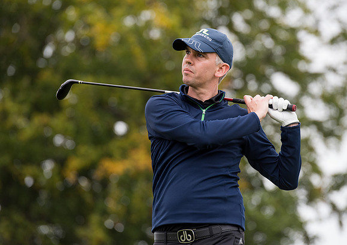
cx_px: 187
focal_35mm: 239
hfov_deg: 8.5
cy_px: 104
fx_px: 2343
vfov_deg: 6.0
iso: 800
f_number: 4
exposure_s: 1/1250
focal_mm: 200
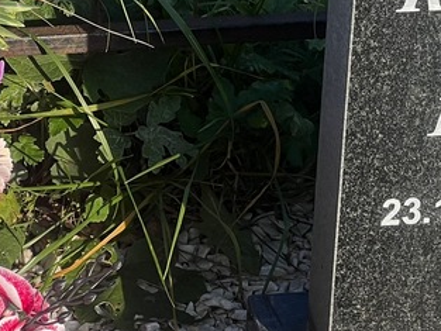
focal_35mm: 197
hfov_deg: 10.0
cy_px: 117
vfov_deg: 7.5
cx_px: 449
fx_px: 2511
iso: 32
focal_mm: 9
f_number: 2.8
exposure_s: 1/382
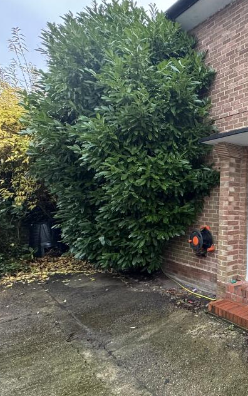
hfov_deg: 38.8
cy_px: 203
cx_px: 292
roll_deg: -0.9
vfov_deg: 74.8
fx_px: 259
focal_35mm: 24
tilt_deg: -0.1
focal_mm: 2.22
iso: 320
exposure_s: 1/99
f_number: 2.2
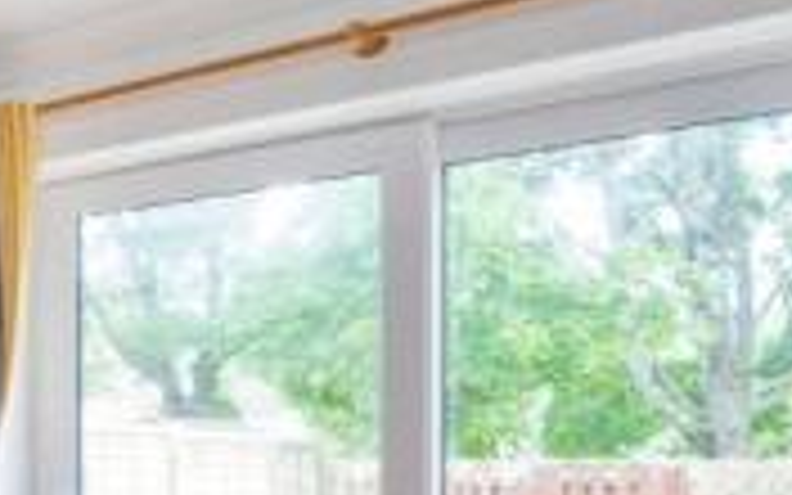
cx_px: -457
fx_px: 1230
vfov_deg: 21.8
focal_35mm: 57
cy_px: 511
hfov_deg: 25.1
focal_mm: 10
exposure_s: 1/15
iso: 400
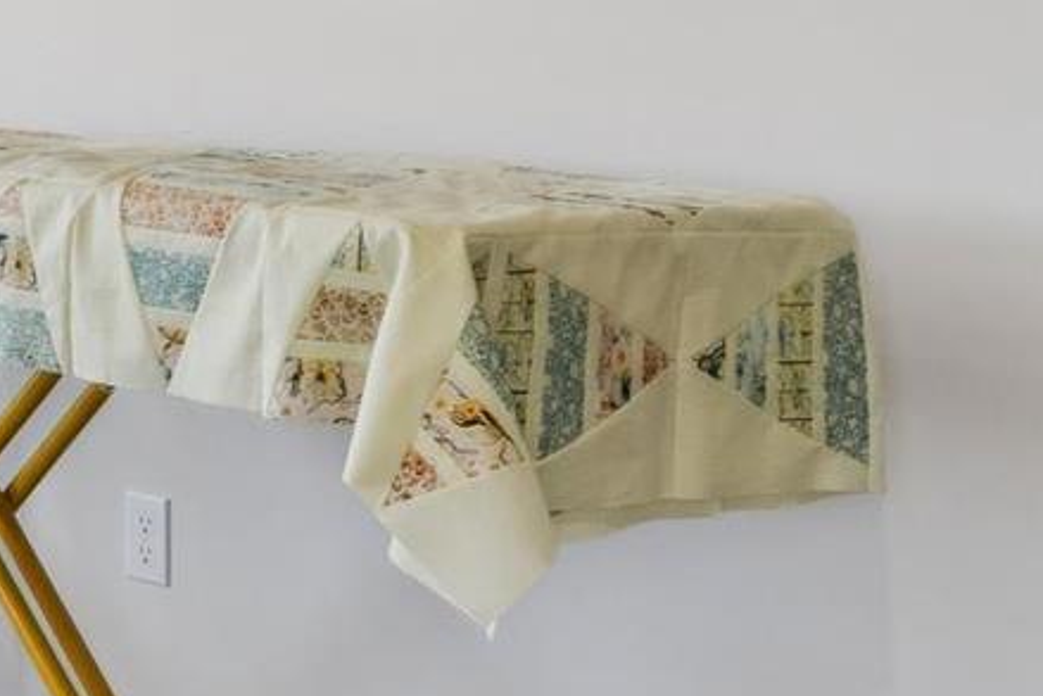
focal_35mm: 112
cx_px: -627
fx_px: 3246
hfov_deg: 16.3
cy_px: -154
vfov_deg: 12.0
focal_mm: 16
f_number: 13
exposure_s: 1/40
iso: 400
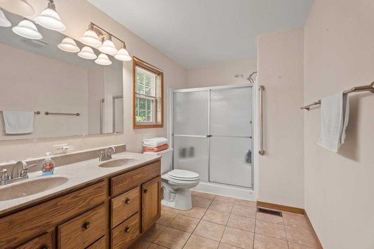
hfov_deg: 93.2
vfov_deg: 70.4
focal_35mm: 17
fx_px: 177
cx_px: 178
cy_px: 119
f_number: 9
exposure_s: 1/1.25
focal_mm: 16
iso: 250
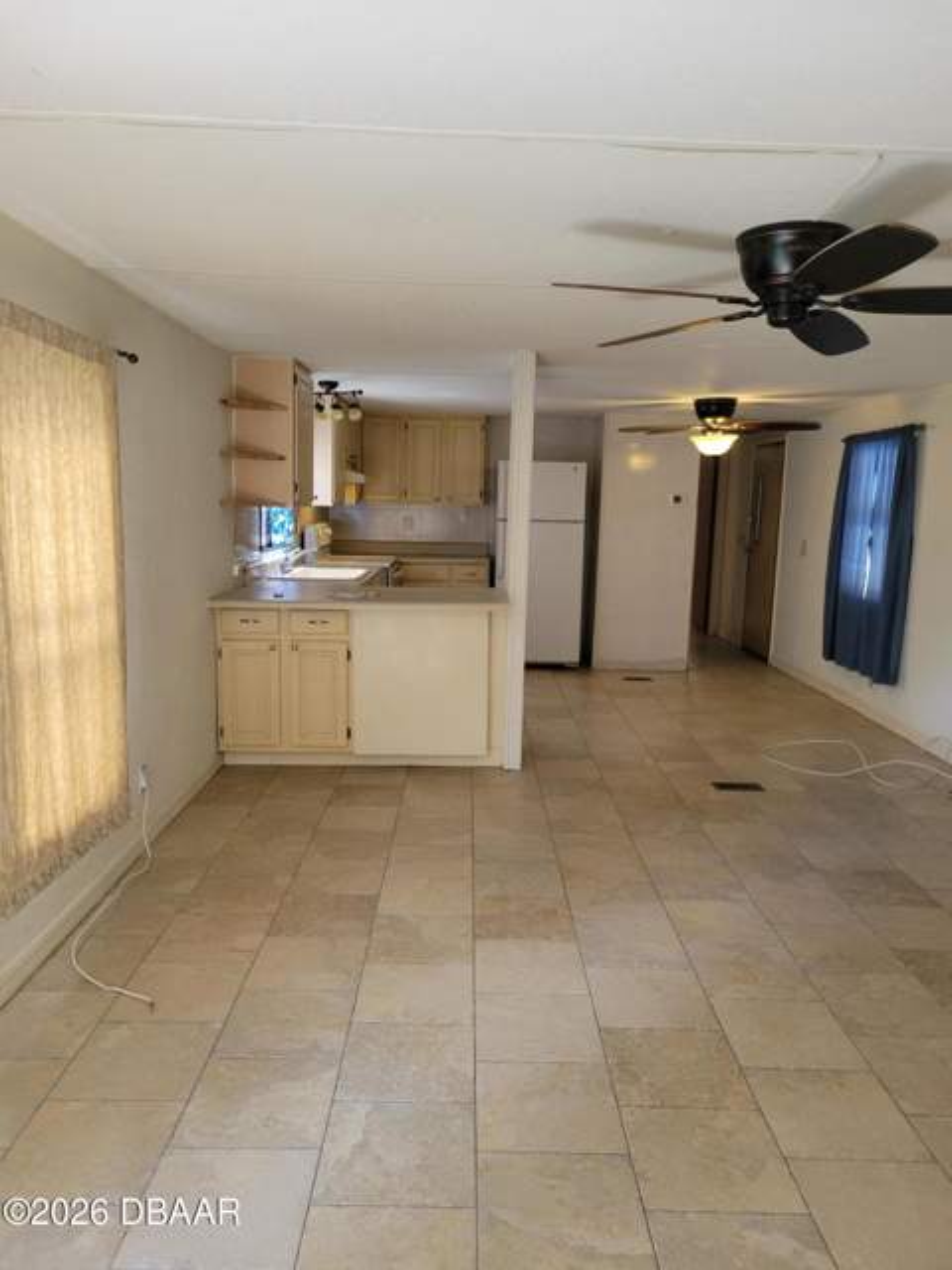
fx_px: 953
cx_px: 476
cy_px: 635
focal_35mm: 26
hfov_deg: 53.1
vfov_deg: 67.3
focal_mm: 5.4
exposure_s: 1/120
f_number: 1.8
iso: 200
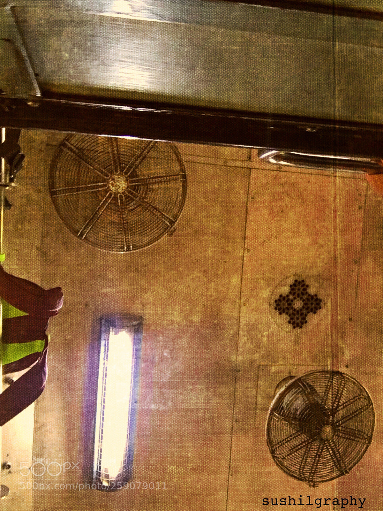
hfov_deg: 45.4
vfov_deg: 58.4
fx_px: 457
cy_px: 256
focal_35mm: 31
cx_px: 192
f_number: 2.2
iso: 320
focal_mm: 2.65
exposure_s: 1/20
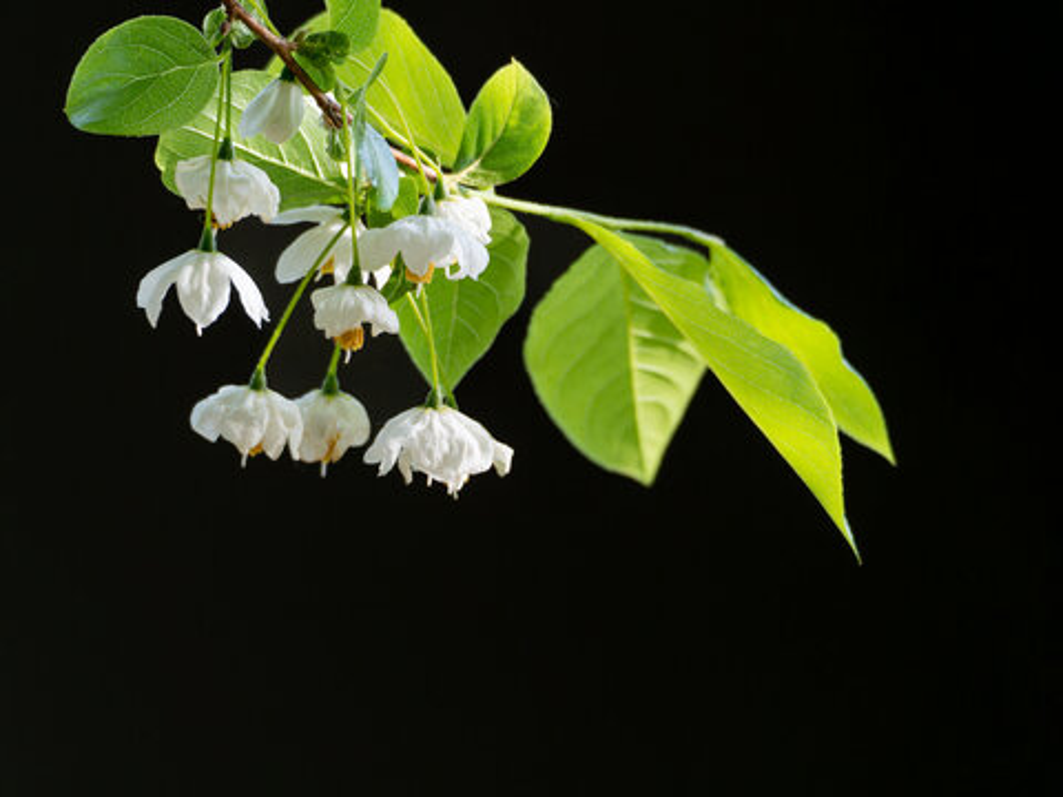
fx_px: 18456
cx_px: 532
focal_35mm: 601
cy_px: 398
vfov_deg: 2.5
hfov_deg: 3.3
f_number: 6.7
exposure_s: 1/640
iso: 400
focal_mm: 300
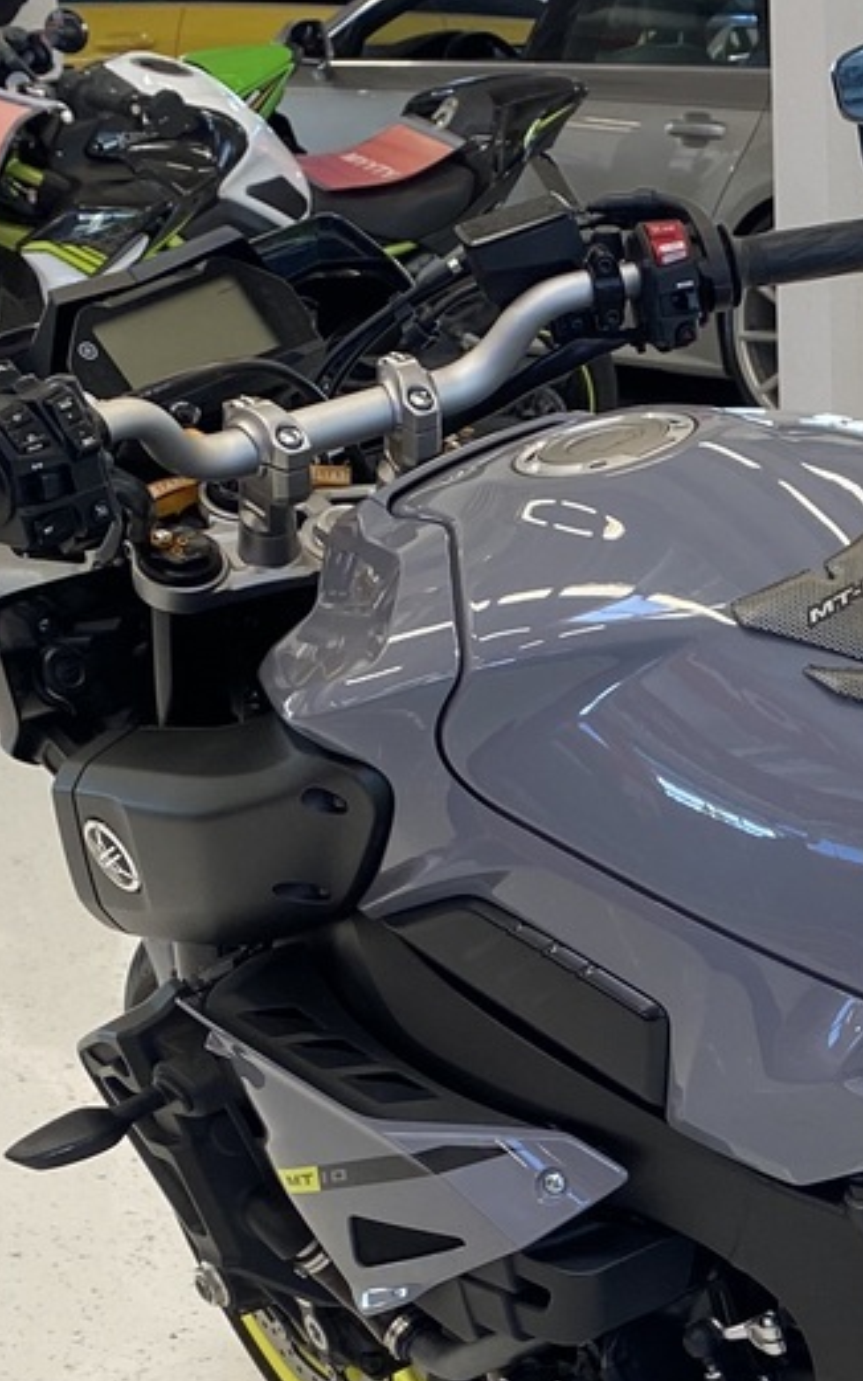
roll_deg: -2.4
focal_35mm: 76
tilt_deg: -25.2
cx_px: 1149
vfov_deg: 25.9
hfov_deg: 16.2
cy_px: 1336
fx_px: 2862
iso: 100
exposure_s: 1/100
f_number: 1.8
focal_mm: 4.25
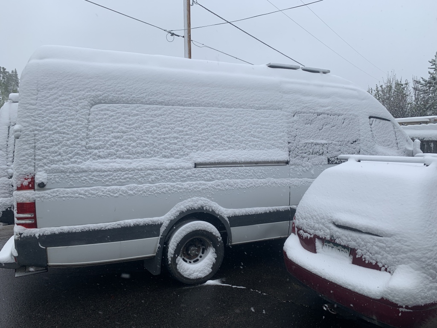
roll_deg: -1.7
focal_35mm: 26
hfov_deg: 67.3
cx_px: 218
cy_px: 164
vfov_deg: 53.1
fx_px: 328
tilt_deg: -2.3
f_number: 1.8
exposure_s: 1/374
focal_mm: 4.25
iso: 25
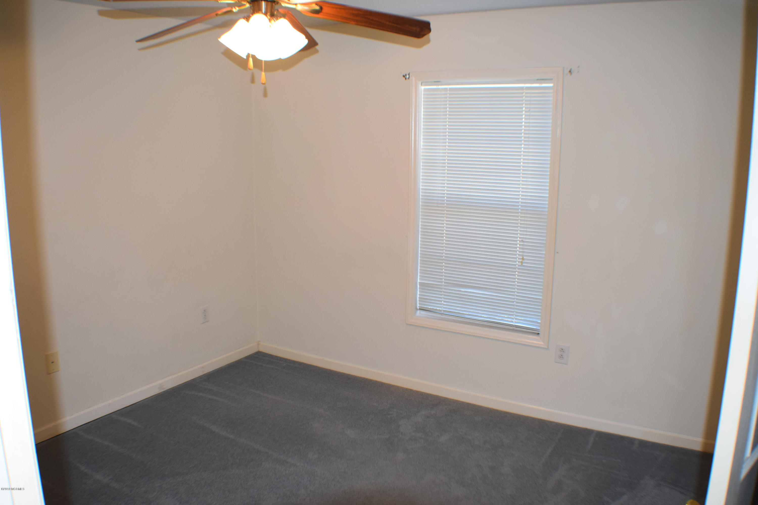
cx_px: 379
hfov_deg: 51.3
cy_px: 252
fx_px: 790
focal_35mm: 38
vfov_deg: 35.5
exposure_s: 1/100
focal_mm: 25
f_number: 5
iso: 800
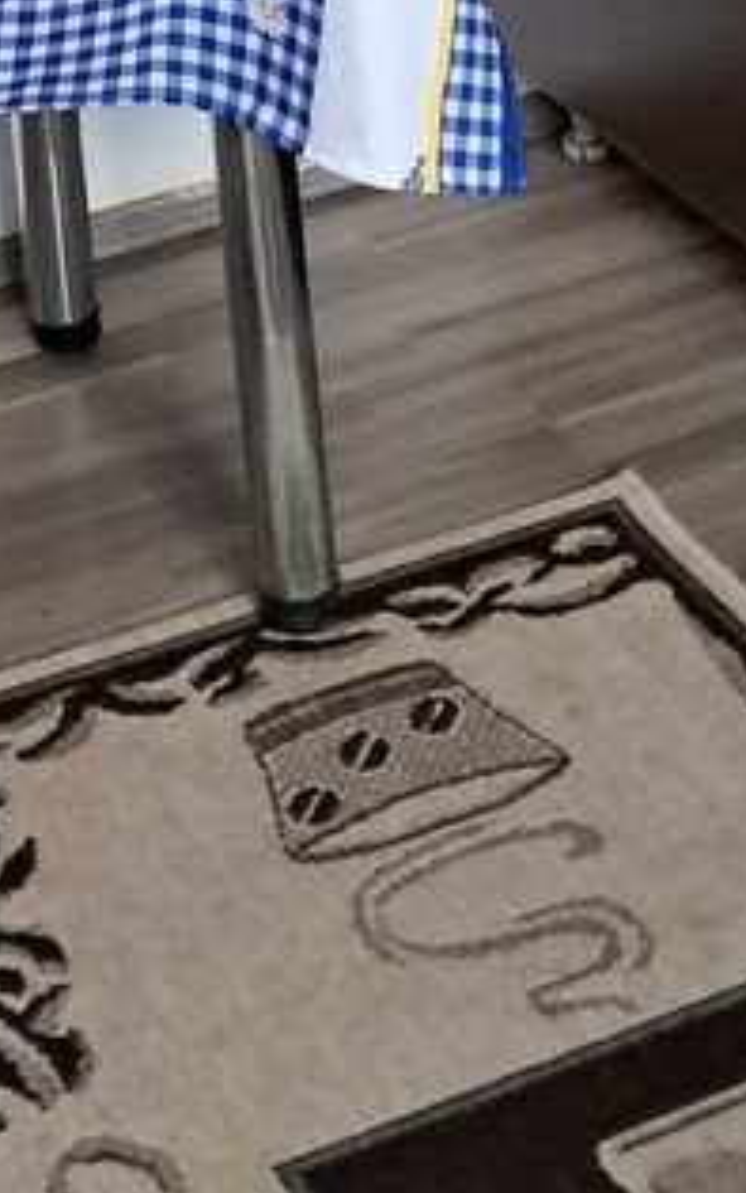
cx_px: 284
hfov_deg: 14.1
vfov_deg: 20.1
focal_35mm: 93
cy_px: -439
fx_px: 3024
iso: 400
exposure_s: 1/50
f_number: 1.8
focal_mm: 4
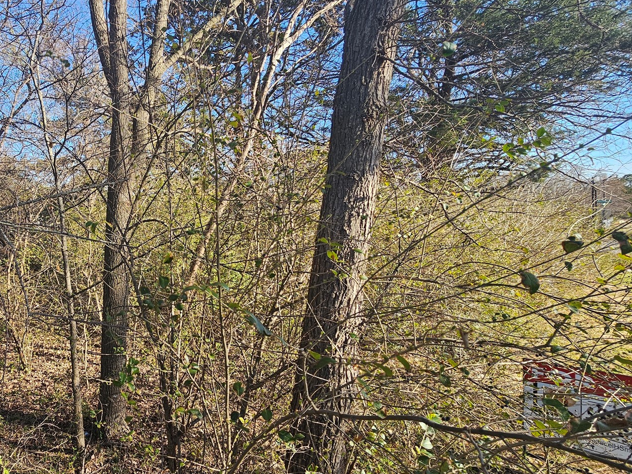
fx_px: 383
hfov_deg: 71.8
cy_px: 235
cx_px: 135
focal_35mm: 21
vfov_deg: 63.4
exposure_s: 1/453
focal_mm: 2.2
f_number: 2.2
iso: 50
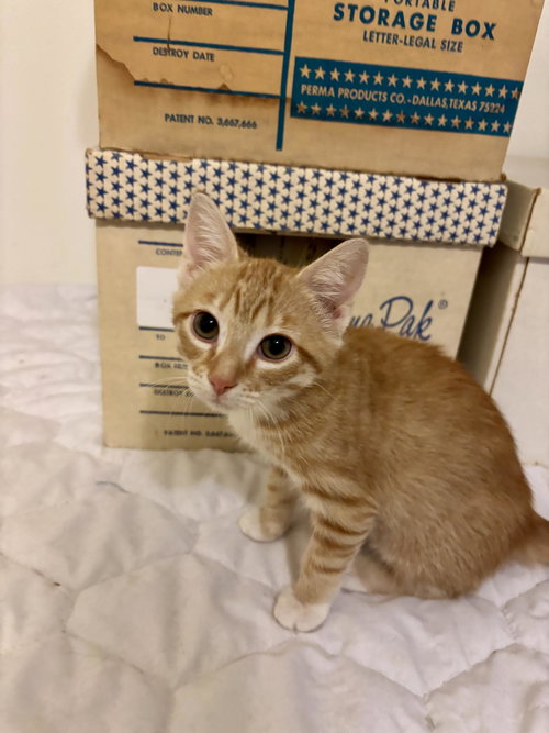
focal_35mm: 26
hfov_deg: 53.0
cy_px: 366
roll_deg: -5.4
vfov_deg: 67.3
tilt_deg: -25.4
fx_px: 550
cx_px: 274
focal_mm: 5.96
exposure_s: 1/60
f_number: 1.6
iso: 500
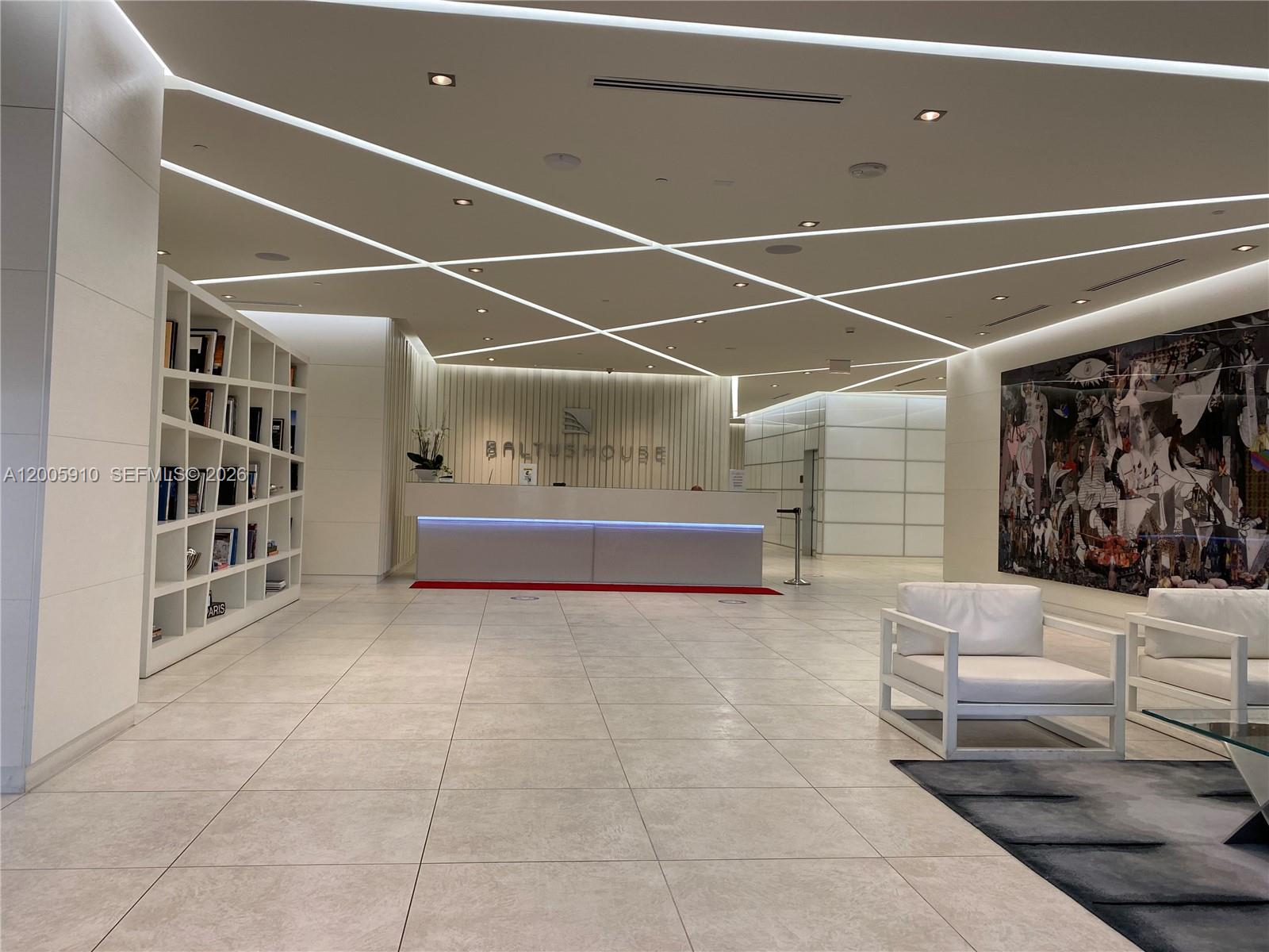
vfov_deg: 53.1
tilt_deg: +1.8
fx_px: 953
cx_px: 634
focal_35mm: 26
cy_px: 476
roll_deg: -2.2
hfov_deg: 67.3
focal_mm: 4.25
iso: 64
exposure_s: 1/60
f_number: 1.8
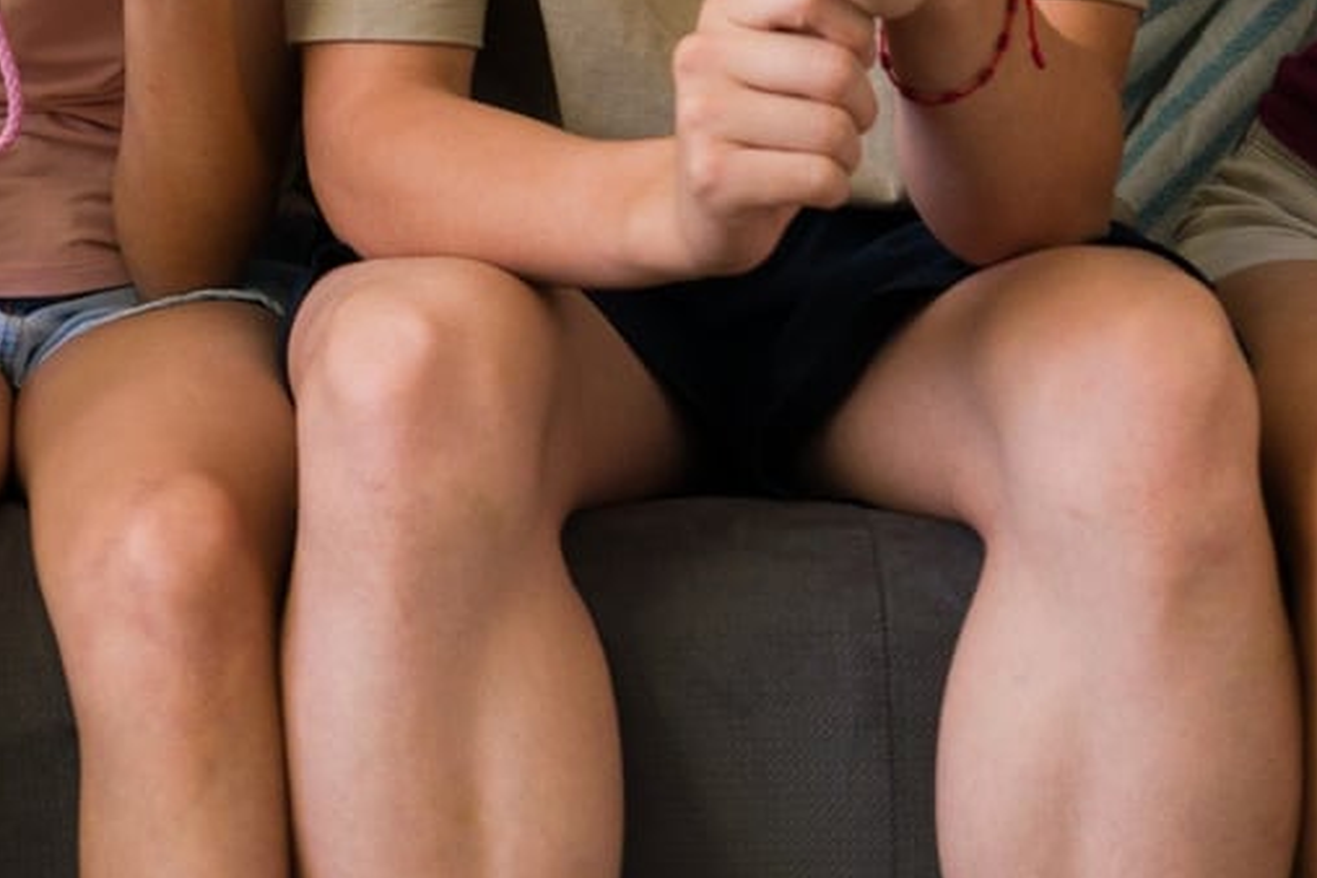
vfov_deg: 11.8
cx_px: 282
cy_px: -231
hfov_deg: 18.0
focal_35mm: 113
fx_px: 4134
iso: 800
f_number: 2.8
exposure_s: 1/60
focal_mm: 27
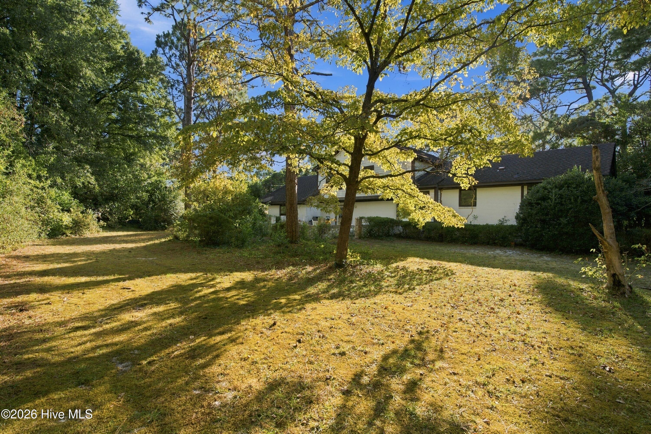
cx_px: 326
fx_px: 307
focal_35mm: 17
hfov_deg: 93.3
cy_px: 217
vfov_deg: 70.4
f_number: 5.6
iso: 400
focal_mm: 17
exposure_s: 1/640
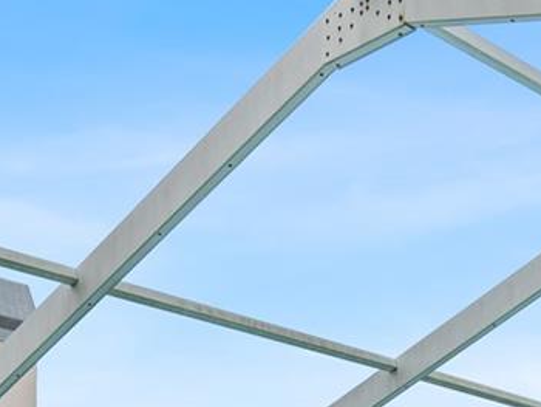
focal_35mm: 79
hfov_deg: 23.9
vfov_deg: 15.4
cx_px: 505
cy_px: 788
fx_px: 1236
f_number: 8
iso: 320
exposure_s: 1/320
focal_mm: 18
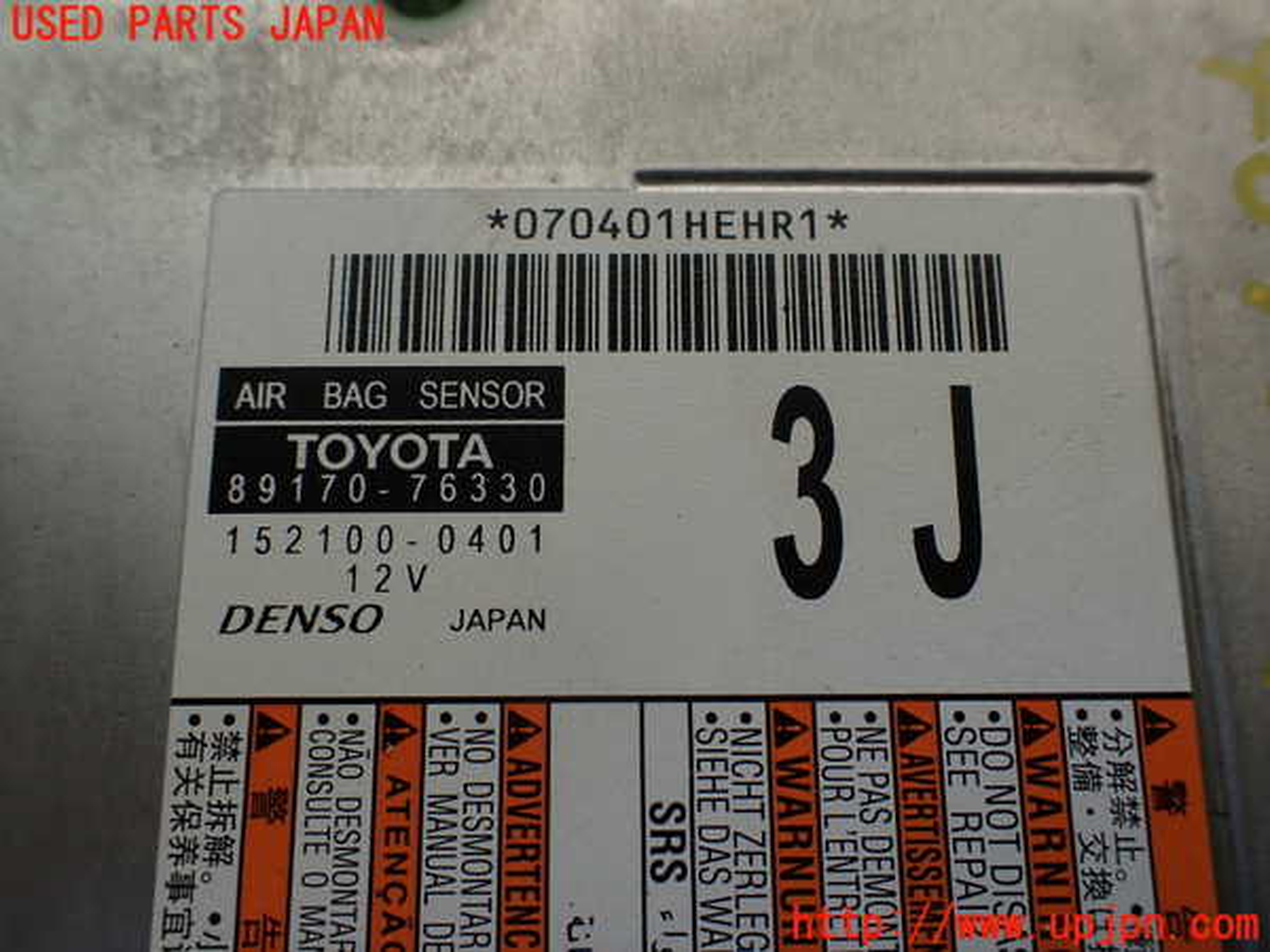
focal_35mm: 30
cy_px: 476
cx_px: 635
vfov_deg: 46.8
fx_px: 1101
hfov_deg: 60.0
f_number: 3.2
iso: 100
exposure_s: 1/250
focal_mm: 5.4
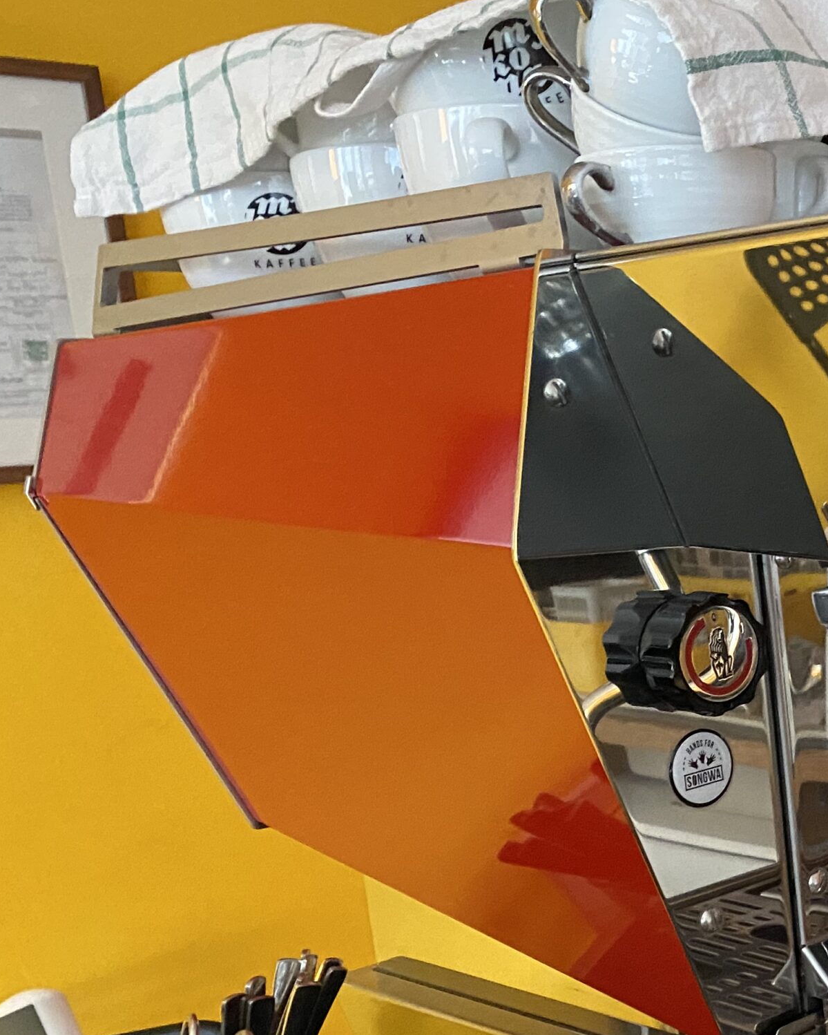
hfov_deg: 24.4
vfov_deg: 34.4
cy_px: 703
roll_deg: +4.2
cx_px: 1090
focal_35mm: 54
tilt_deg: -9.8
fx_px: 1654
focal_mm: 4.25
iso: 640
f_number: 1.8
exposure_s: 1/25
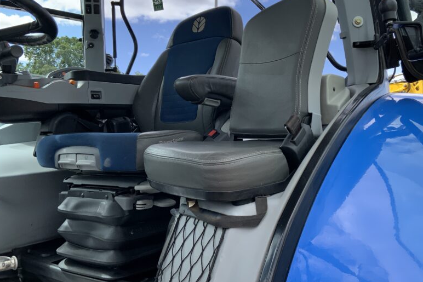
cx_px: 248
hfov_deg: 48.2
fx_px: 470
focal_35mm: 40
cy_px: 119
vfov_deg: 33.4
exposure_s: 1/509
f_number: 1.8
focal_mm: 3
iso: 16
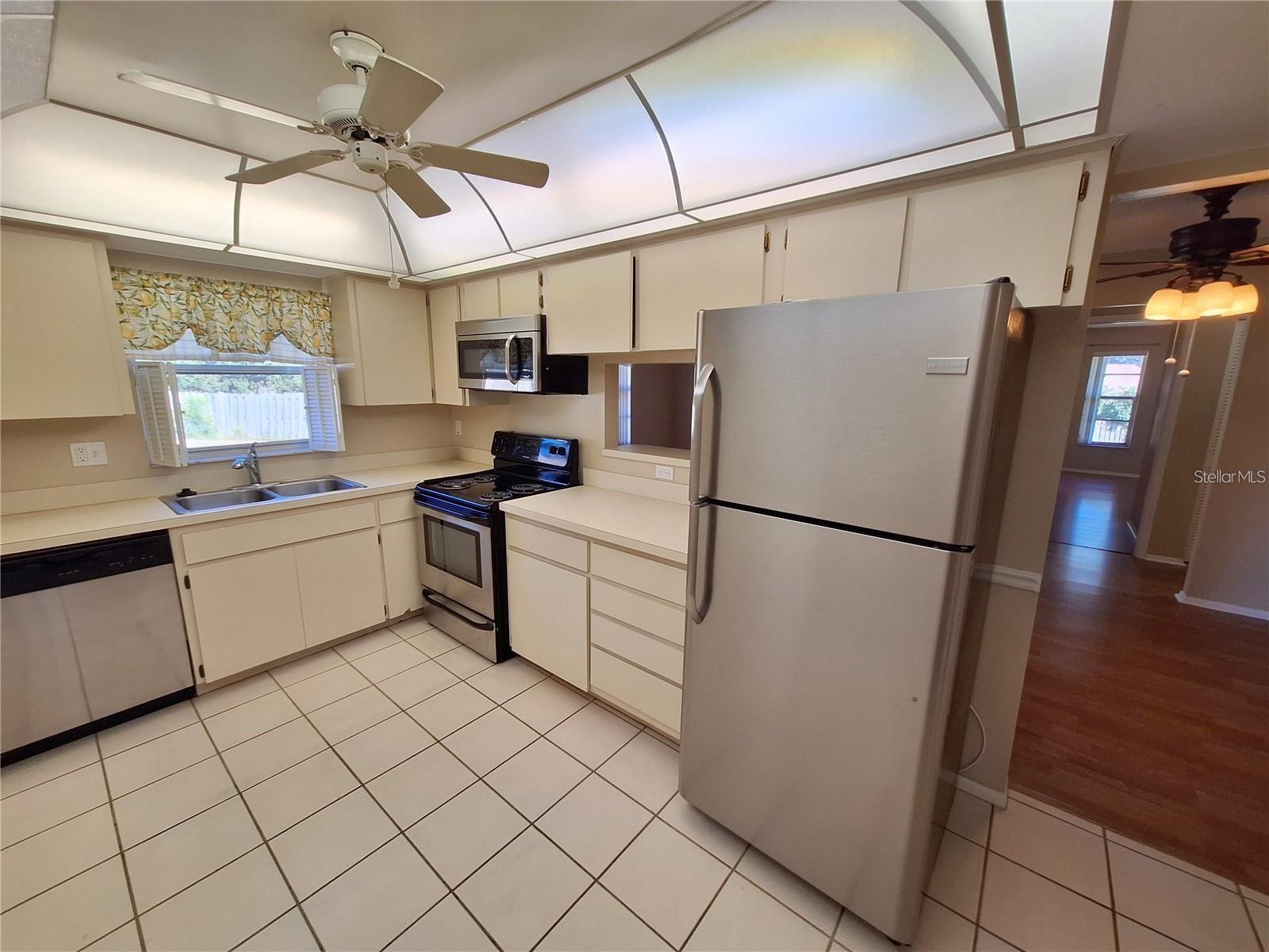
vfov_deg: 89.9
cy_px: 476
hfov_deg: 106.2
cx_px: 634
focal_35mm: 13
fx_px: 477
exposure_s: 1/120
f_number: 2.2
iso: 50
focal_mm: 1.74
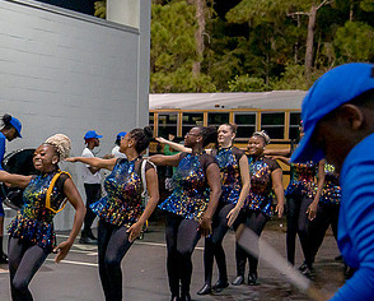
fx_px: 942
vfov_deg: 18.1
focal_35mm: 85
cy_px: 167
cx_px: 23
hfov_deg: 21.8
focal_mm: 46
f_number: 4
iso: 2000
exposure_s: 1/200
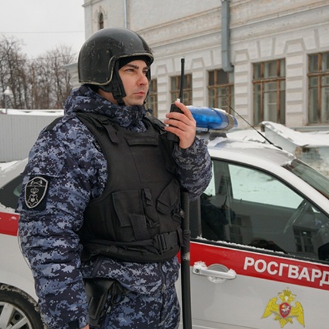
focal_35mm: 41
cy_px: 163
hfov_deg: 40.8
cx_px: 215
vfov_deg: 41.3
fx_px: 437
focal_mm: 21
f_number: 4
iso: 200
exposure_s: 1/160
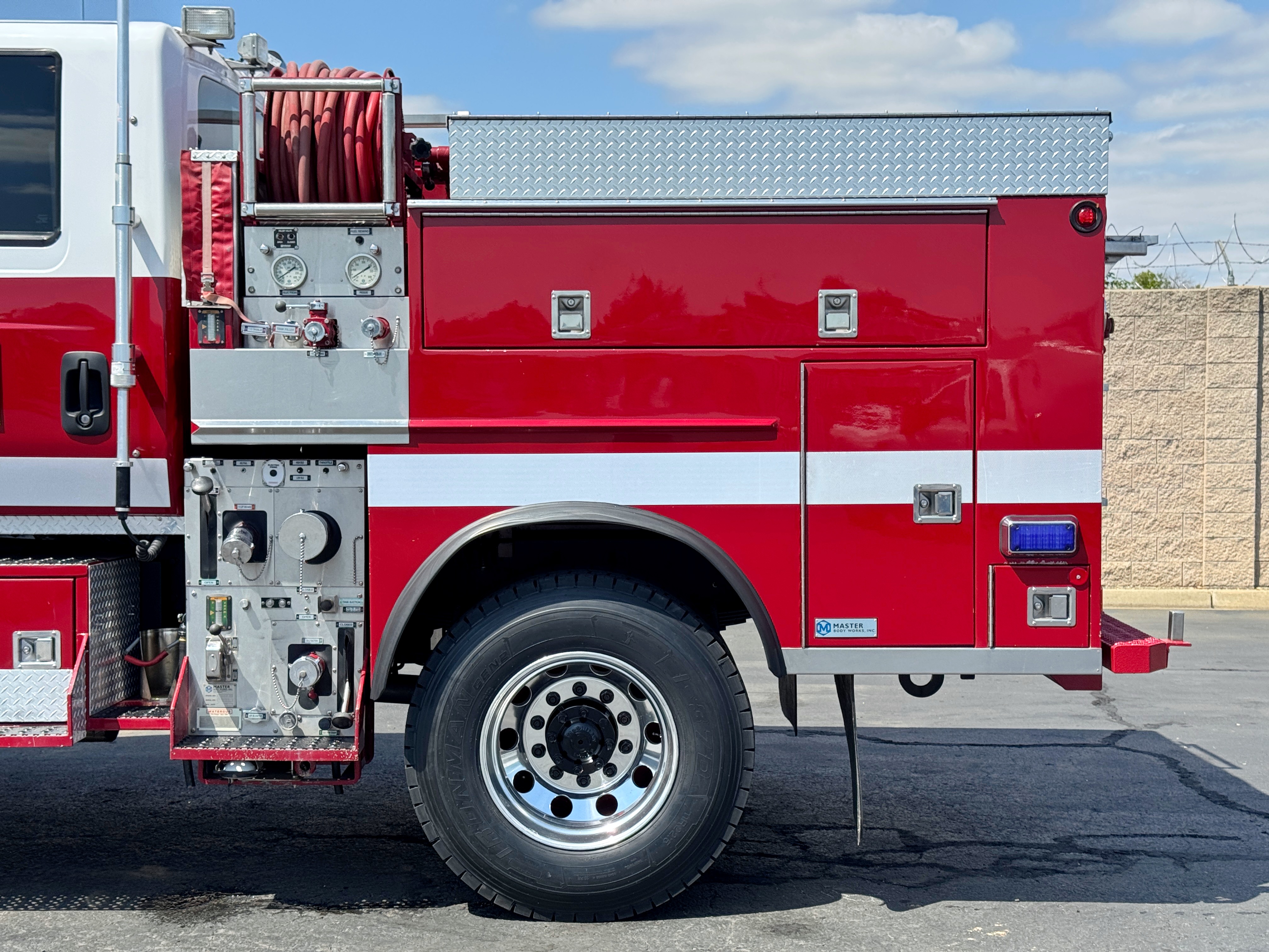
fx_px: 1760
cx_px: 634
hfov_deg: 39.7
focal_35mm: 48
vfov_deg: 30.3
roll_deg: +0.4
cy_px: 476
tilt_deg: -3.2
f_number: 1.78
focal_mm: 6.76
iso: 64
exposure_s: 1/3817
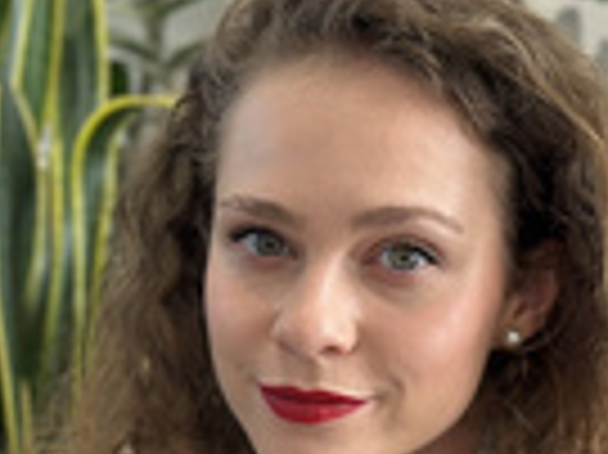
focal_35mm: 128
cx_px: 311
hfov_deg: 15.4
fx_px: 2246
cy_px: 503
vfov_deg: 11.4
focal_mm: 6.86
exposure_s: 1/100
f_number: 1.78
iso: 125
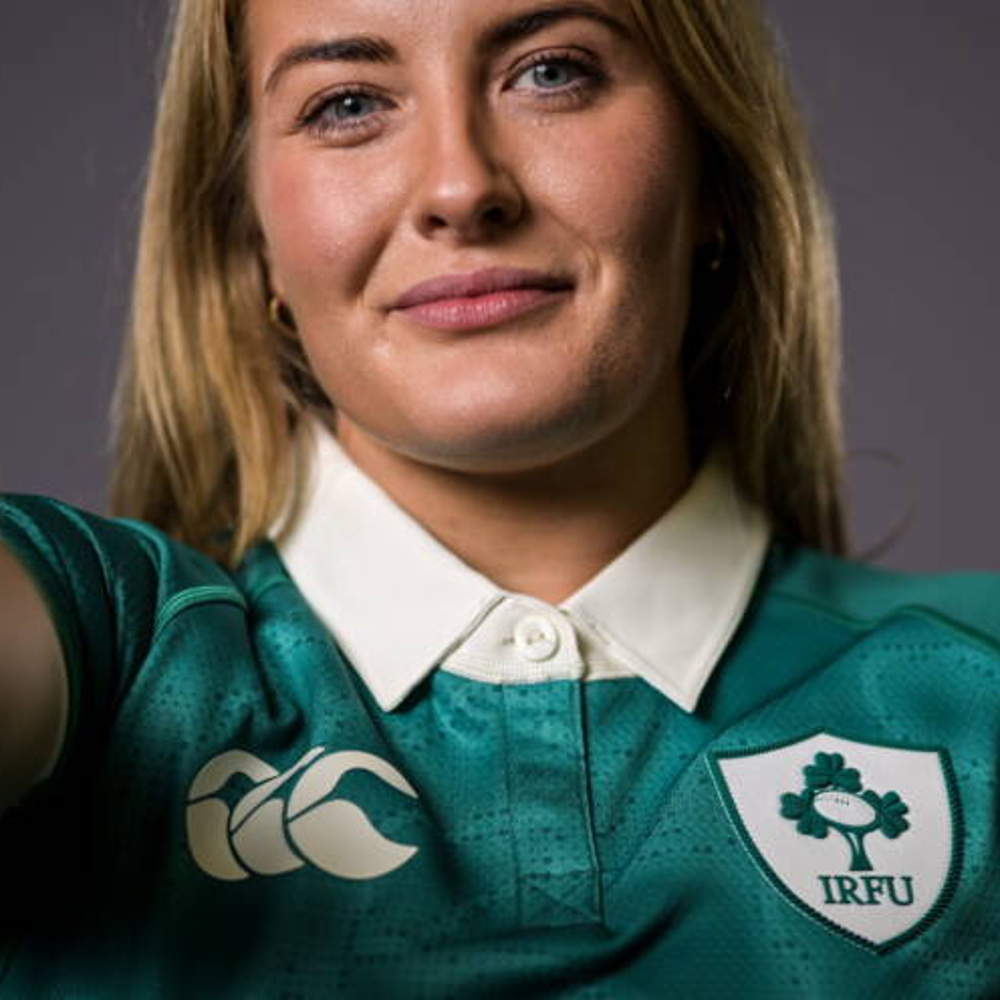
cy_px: 548
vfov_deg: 16.3
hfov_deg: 16.3
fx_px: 3497
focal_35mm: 107
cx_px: 583
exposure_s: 1/1250
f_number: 1.2
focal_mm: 50
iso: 32
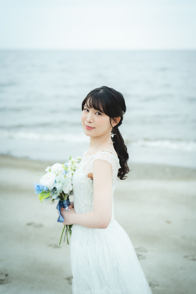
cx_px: 98
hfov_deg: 27.0
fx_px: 408
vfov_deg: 39.6
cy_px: 147
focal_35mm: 50
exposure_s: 1/1250
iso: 400
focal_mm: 50
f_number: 2
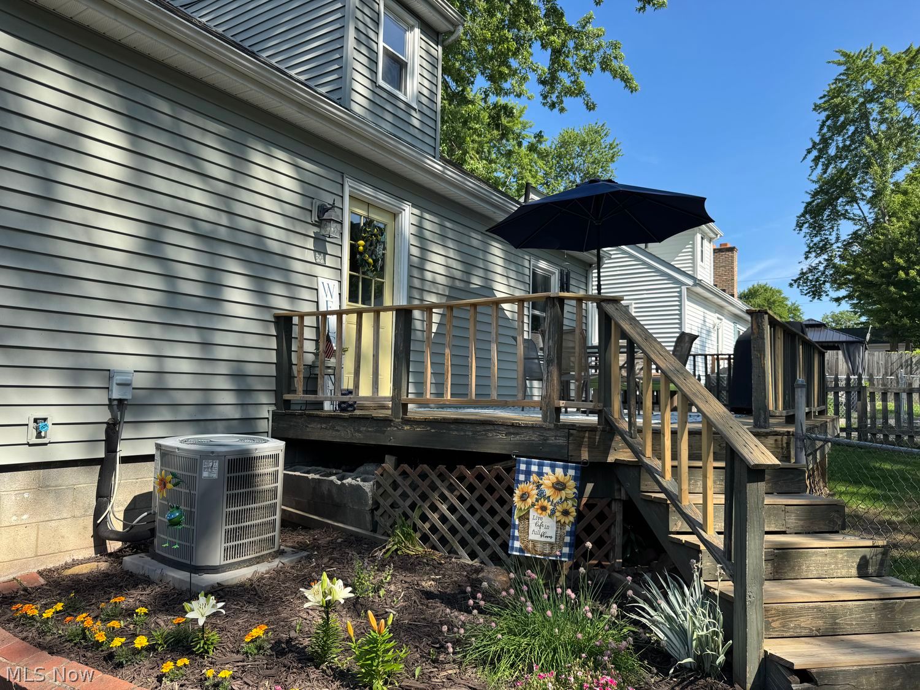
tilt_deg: +4.2
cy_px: 345
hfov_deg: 71.6
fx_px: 638
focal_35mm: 24
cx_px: 460
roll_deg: -1.0
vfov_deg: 56.8
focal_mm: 6.76
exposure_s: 1/1597
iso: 80
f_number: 1.78
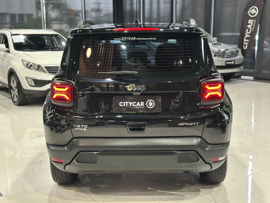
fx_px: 374
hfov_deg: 39.7
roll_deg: +0.6
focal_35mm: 48
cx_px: 135
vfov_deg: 30.3
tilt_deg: -10.6
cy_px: 102
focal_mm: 6.86
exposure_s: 1/60
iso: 320
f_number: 1.78
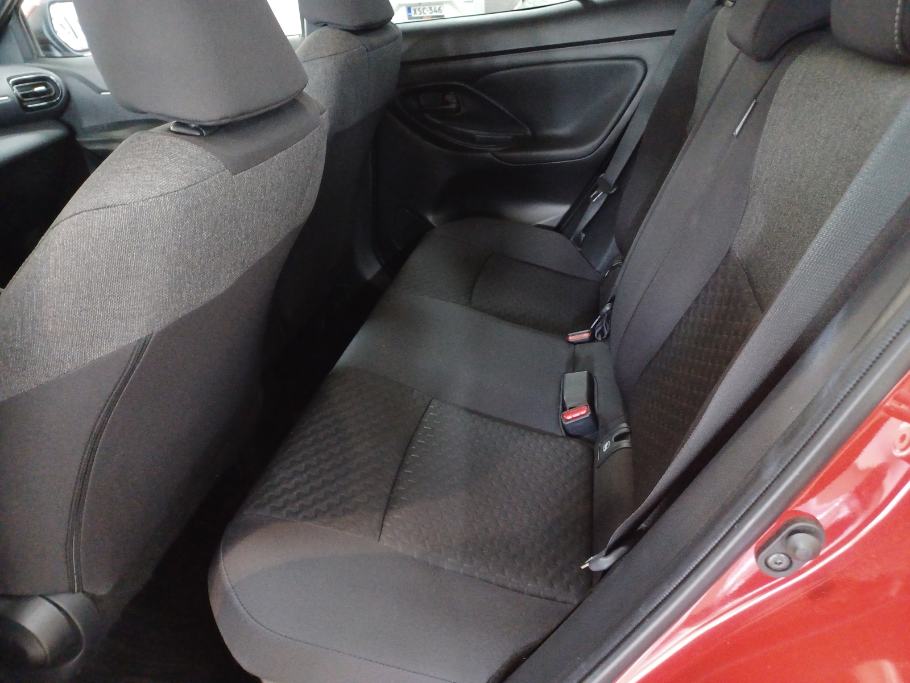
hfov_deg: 69.4
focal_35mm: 25
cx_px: 455
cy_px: 342
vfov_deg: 54.9
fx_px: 657
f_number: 1.8
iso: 1600
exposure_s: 1/16.7
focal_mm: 4.6
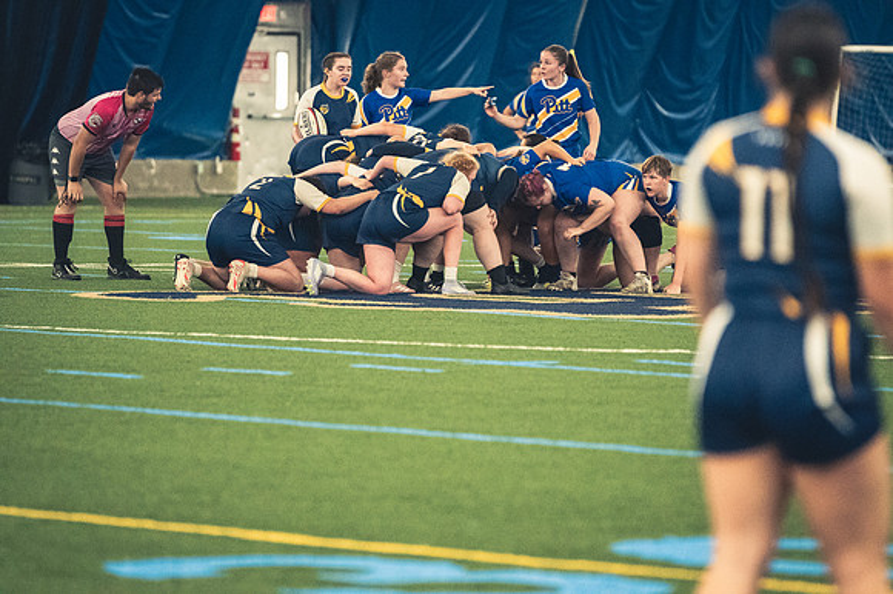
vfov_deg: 4.6
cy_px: 297
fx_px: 7437
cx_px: 446
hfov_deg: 6.9
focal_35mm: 300
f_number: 2.8
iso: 12800
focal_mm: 200
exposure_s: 1/500
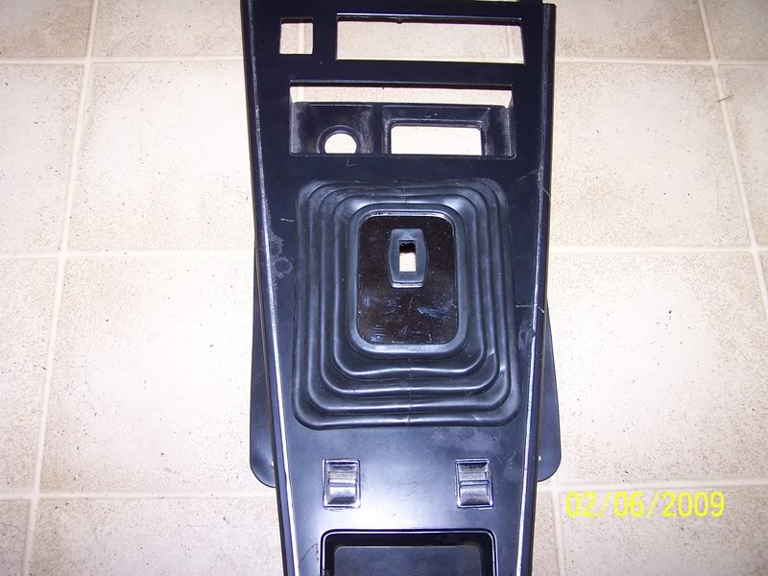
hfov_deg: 49.0
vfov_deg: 37.7
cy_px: 288
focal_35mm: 38
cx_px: 384
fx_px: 843
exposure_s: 1/60
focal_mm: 6.3
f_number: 2.8
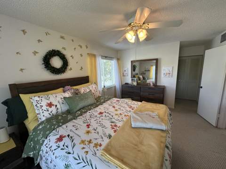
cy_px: 84
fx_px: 91
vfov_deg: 85.6
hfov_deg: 102.1
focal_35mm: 14
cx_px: 113
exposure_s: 1/120
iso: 200
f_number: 2.2
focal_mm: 2.22
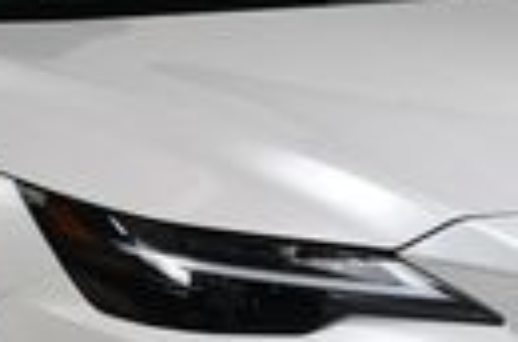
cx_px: 167
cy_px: 255
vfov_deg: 11.3
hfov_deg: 17.1
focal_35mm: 120
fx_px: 1722
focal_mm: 26
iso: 100
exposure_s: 1/160
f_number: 13
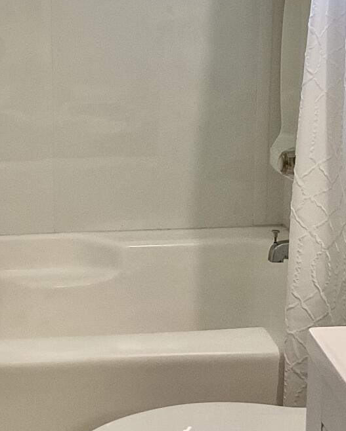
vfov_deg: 22.1
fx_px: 1100
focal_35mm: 86
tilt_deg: -12.0
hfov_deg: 17.6
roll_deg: +1.0
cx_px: 30
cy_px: 126
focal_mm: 3
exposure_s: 1/60
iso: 80
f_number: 1.8
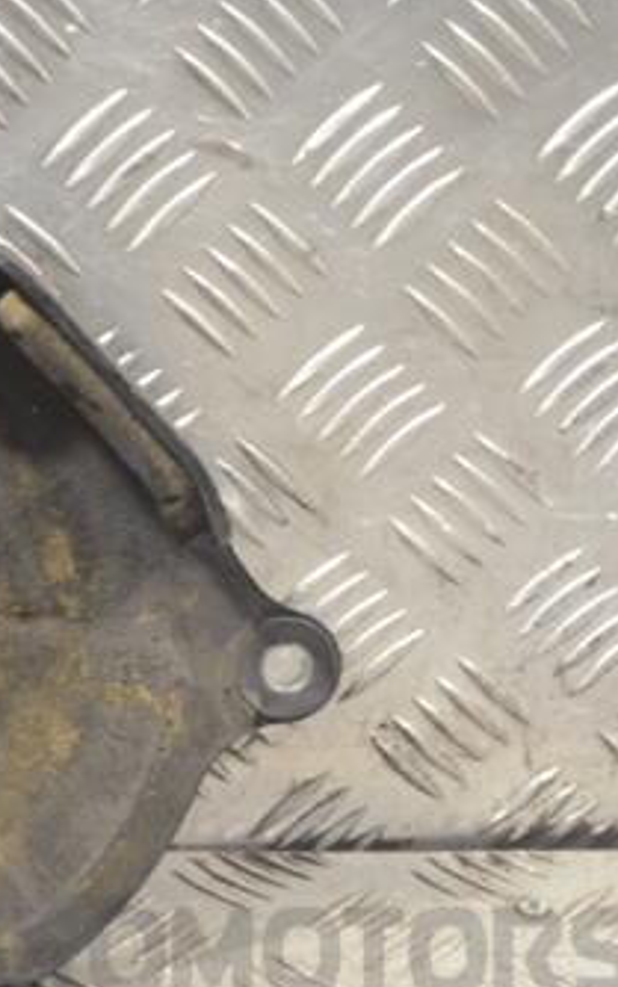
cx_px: -192
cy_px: 559
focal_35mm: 151
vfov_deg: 13.9
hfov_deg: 8.6
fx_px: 4063
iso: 800
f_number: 5.6
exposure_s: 1/30
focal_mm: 55
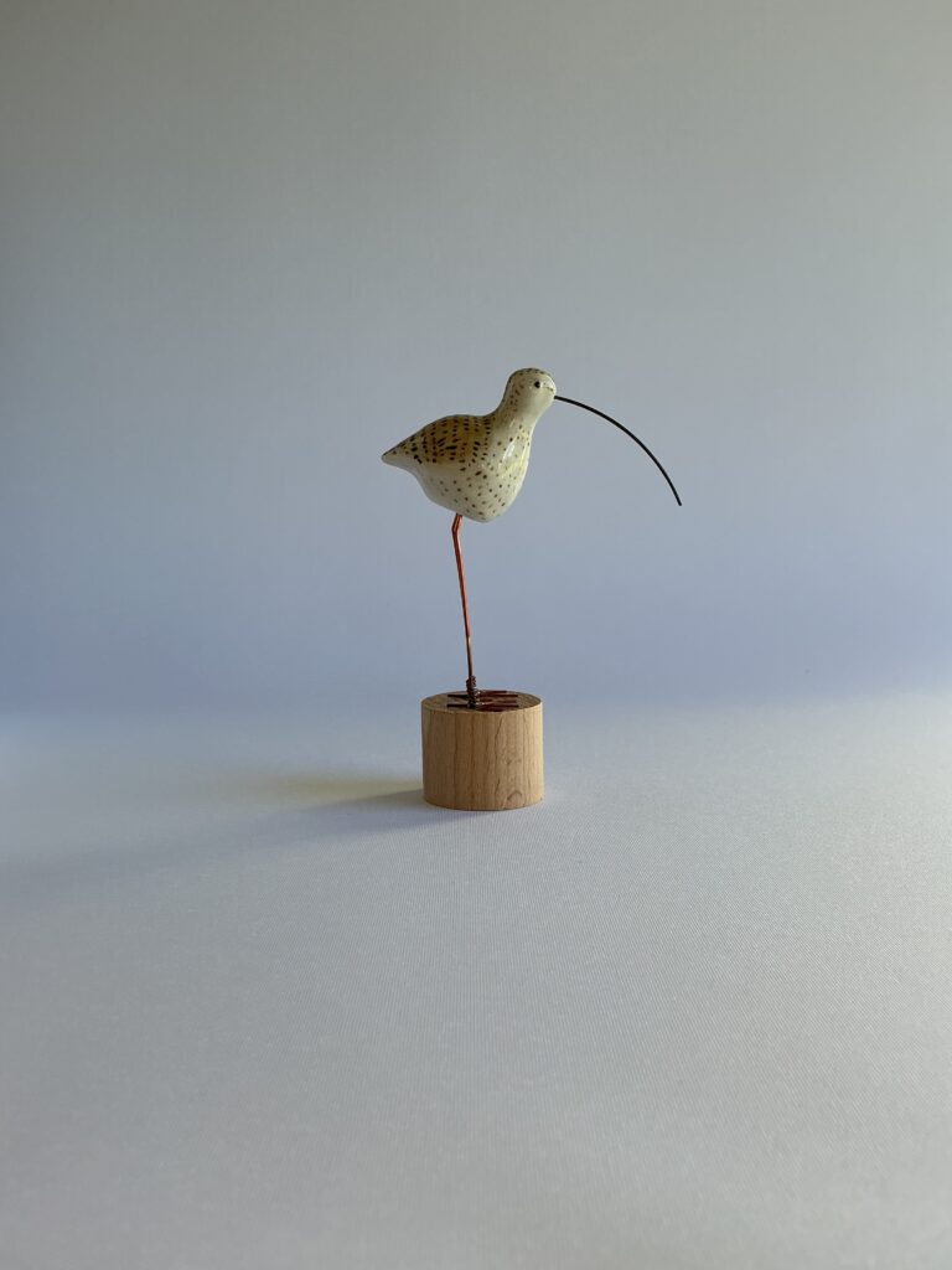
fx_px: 1063
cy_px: 635
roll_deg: +0.7
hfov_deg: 48.2
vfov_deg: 61.7
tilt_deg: -6.1
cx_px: 476
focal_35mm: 29
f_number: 1.8
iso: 20
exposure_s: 1/194
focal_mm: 3
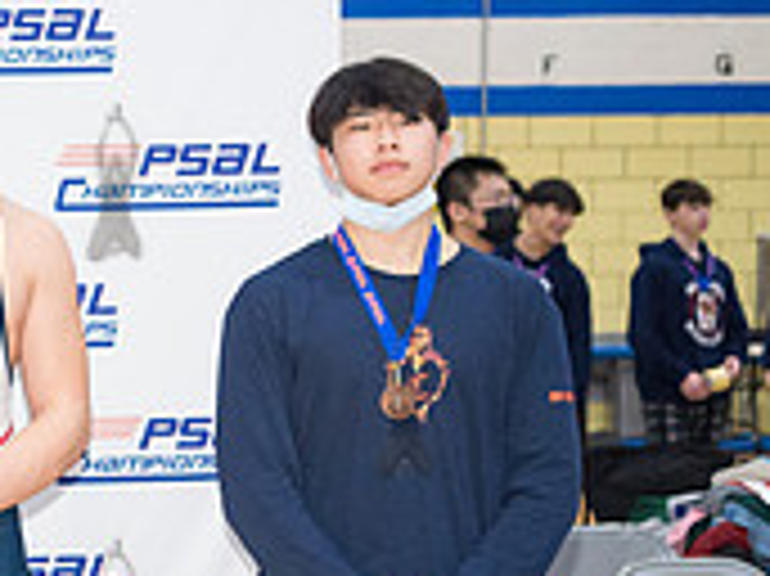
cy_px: 398
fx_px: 2534
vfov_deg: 13.0
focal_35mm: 114
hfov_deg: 15.6
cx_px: -468
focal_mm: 35
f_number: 3.5
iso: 4000
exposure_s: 1/400
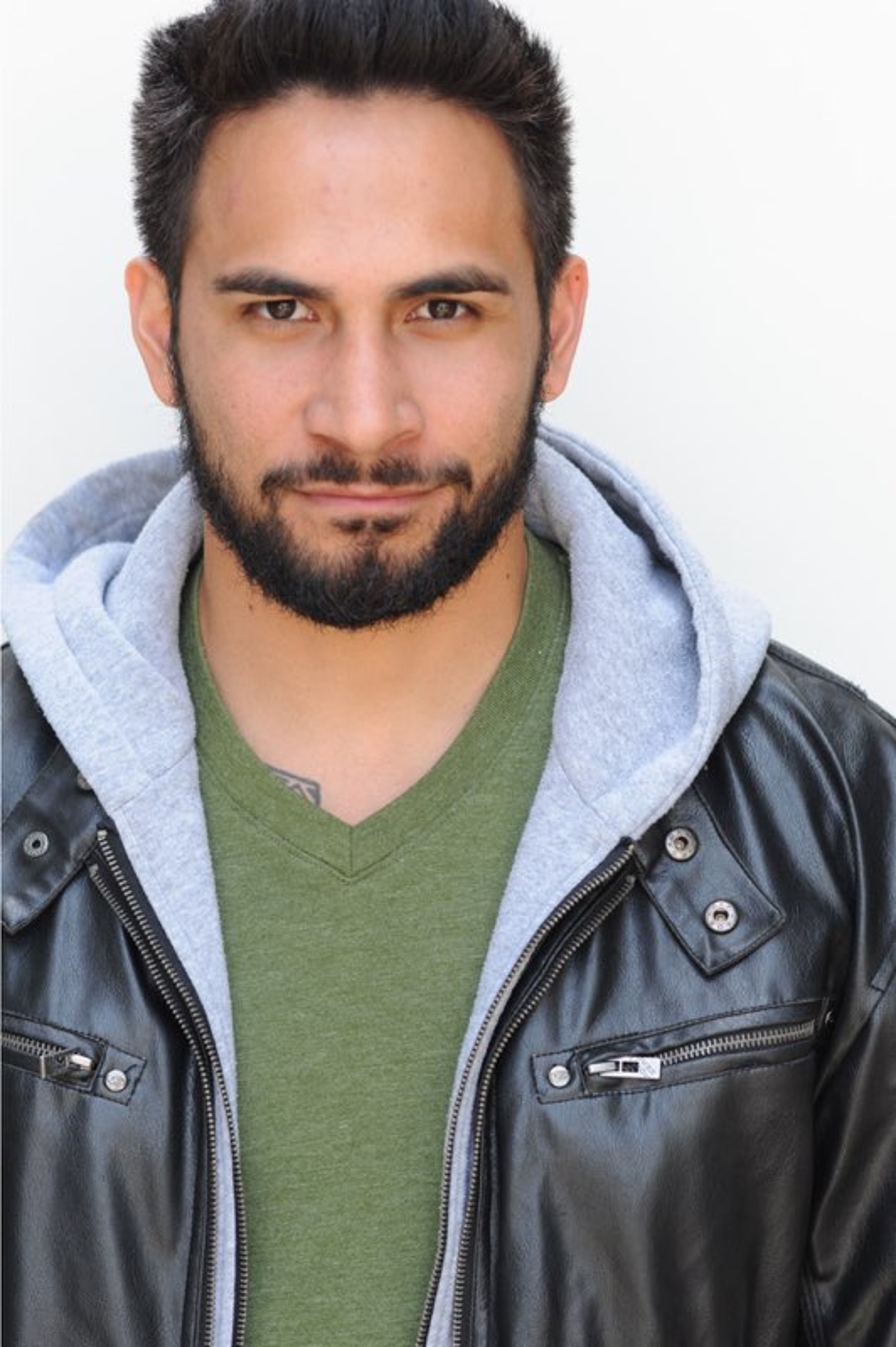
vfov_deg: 16.1
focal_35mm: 128
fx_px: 4768
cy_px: 674
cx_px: 448
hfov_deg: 10.7
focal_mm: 85
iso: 400
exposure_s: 1/320
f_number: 3.5
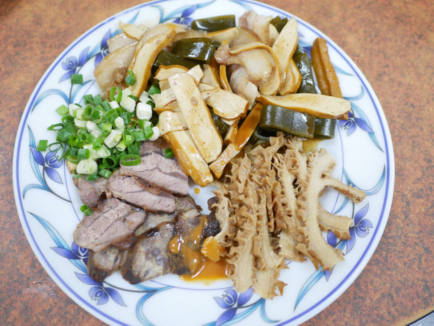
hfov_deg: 59.9
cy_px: 163
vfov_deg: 46.8
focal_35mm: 30
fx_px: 376
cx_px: 217
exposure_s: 1/60
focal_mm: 15
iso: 800
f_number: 1.7
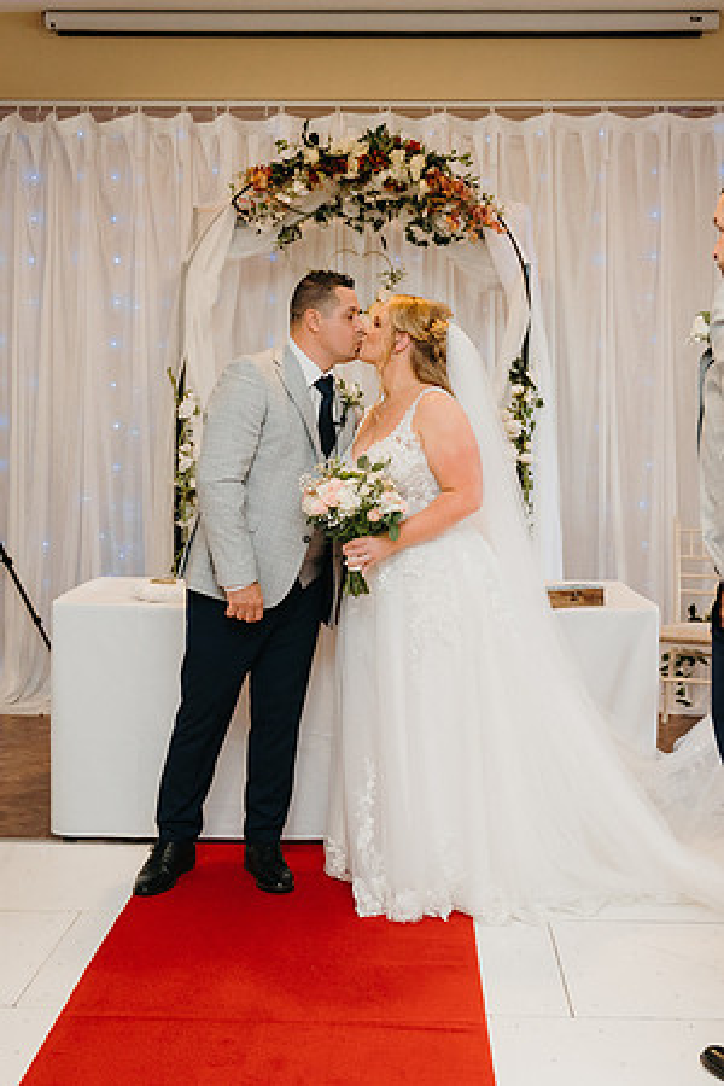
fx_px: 1380
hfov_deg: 29.4
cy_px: 498
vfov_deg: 42.9
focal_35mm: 46
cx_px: 384
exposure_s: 1/160
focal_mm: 28
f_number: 2.8
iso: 1250
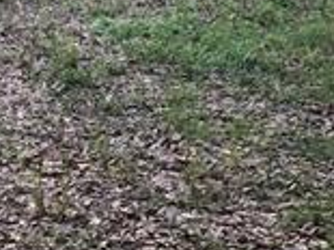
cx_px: -78
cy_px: 172
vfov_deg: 10.3
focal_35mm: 144
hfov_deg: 13.3
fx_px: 1388
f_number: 2.2
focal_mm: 4.15
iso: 32
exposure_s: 1/30
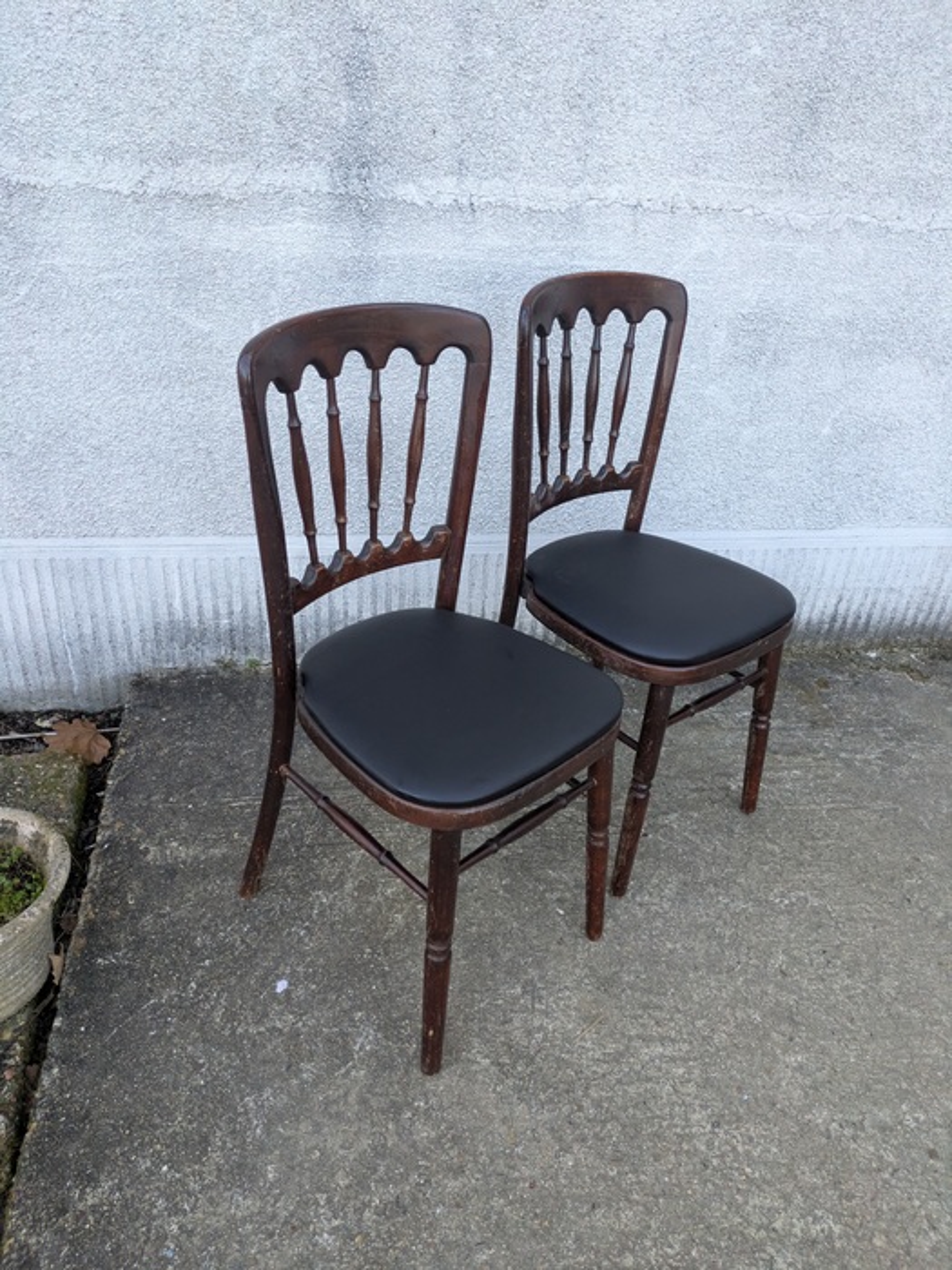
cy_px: 635
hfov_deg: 54.9
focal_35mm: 25
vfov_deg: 69.4
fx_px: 917
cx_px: 476
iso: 264
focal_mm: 5.43
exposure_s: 1/640
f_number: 1.89
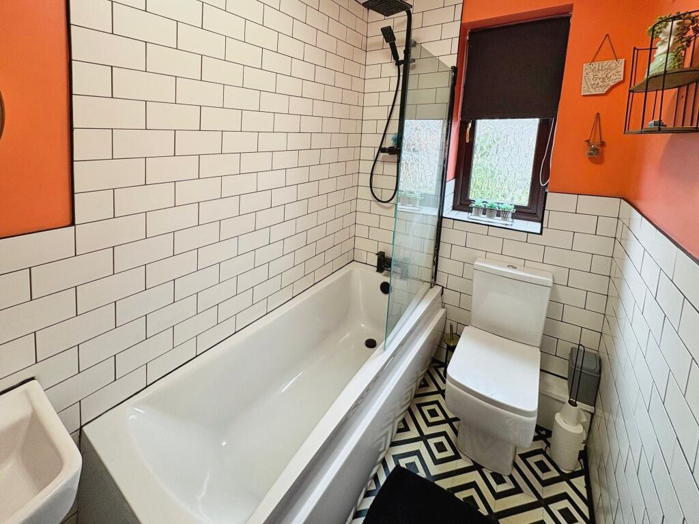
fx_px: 283
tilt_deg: -13.7
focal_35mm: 14
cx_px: 350
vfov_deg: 85.7
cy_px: 262
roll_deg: -0.3
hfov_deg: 102.1
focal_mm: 2.22
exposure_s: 1/99
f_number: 2.2
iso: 160
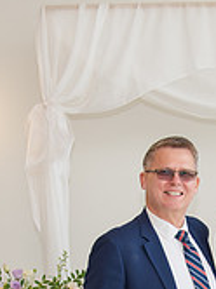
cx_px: 153
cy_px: 302
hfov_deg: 13.8
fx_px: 893
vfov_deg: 17.9
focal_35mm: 107
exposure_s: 1/200
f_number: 4
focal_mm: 27
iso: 160
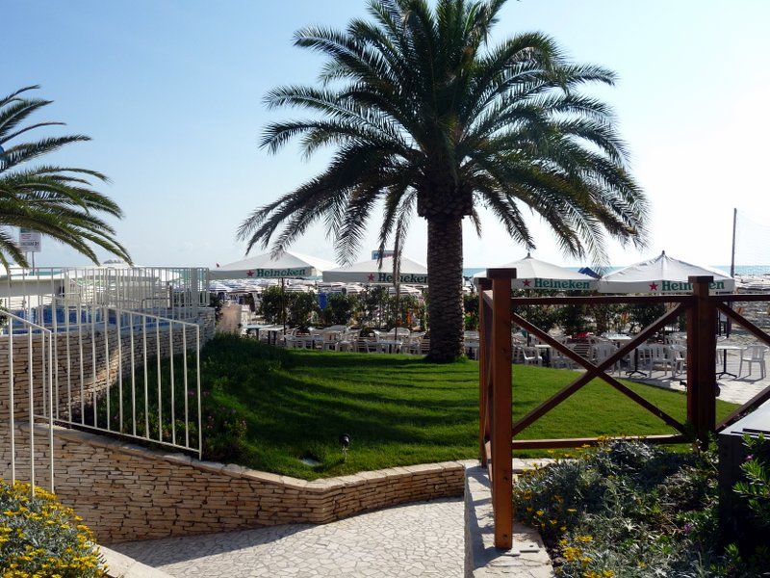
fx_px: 667
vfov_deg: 46.8
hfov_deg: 60.0
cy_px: 289
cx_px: 385
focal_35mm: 30
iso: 100
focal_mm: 5
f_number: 8
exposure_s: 1/250
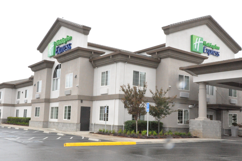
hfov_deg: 46.9
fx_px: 279
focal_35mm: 42
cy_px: 86
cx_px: 117
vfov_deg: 32.1
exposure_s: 1/200
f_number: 25
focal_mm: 25
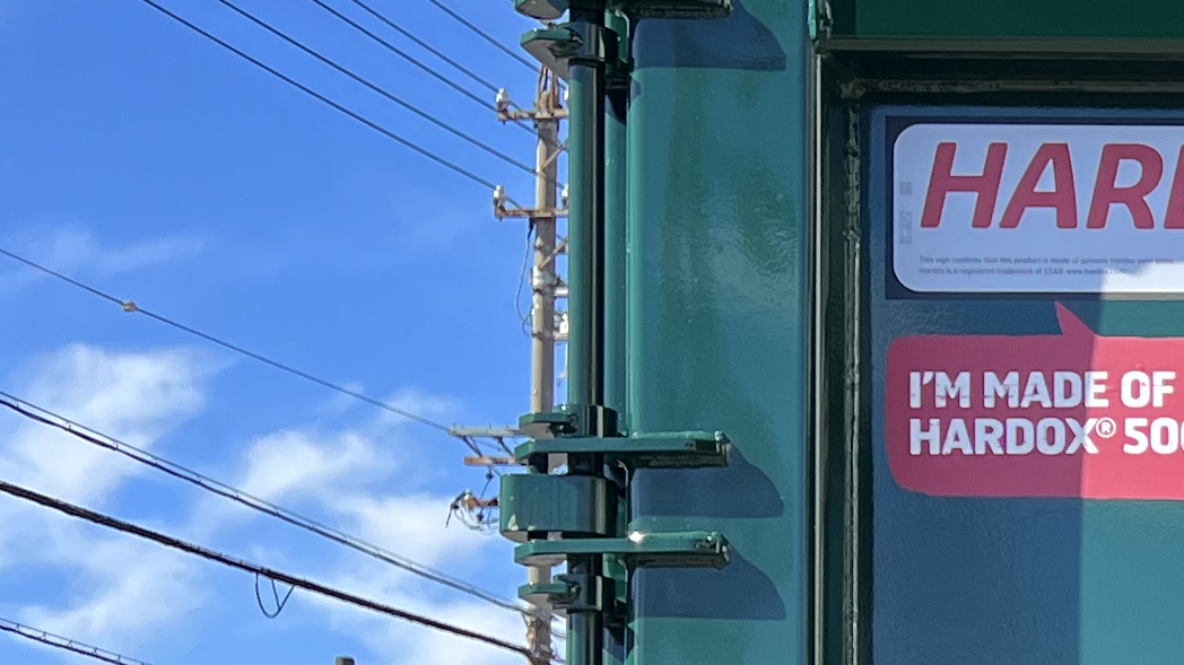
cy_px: 1161
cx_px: 1922
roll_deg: +0.0
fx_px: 3421
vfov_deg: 10.5
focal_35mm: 109
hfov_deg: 17.2
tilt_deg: +0.3
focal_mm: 5.7
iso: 50
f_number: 1.5
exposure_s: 1/1196
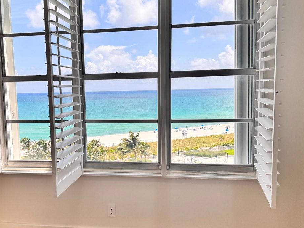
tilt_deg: -8.3
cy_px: 135
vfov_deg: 34.3
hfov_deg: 44.5
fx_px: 369
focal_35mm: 42
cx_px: 121
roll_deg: +1.1
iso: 80
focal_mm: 6.76
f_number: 1.78
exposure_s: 1/1678
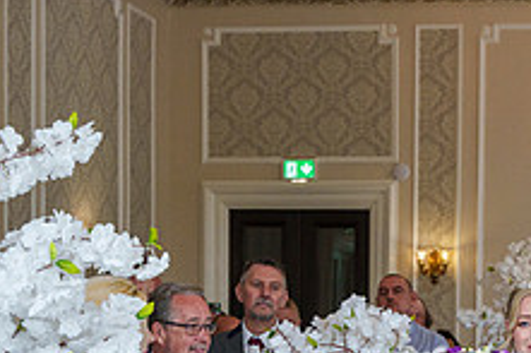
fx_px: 1739
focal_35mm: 118
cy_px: 423
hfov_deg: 17.1
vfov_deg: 11.4
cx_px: 484
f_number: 4
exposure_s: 1/400
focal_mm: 43
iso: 1600
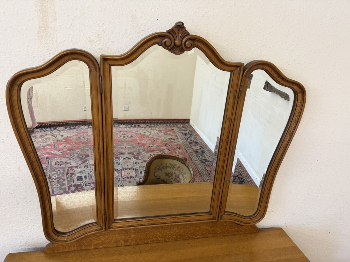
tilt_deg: -20.0
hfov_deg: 71.6
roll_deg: -4.4
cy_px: 131
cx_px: 175
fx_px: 243
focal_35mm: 24
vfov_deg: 56.8
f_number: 1.78
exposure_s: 1/100
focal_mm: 6.76
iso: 125
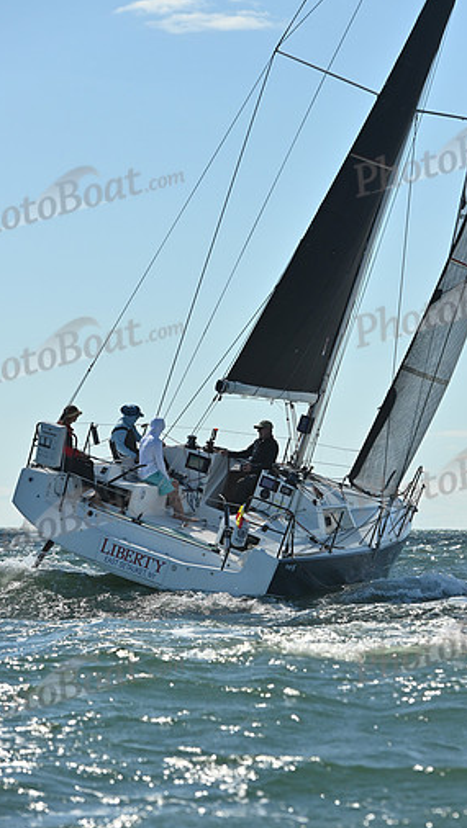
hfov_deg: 7.2
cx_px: 270
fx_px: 3695
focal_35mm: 168
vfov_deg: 12.8
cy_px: 414
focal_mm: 140
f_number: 6.3
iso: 320
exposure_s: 1/4000
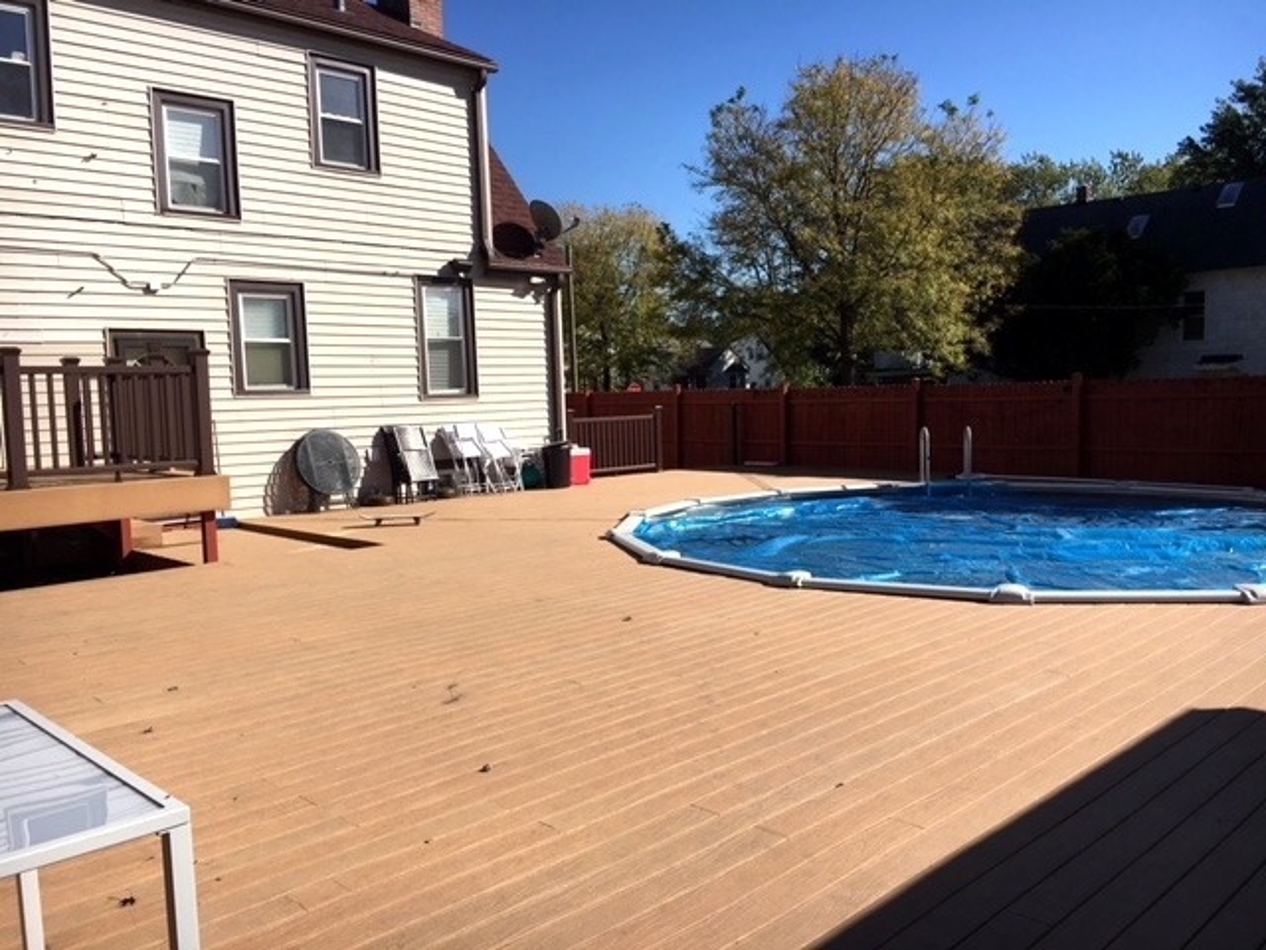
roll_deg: +2.3
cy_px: 475
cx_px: 633
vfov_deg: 48.2
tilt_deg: -4.6
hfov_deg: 61.7
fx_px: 1061
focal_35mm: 29
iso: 25
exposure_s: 1/2653
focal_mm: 4.15
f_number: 2.2
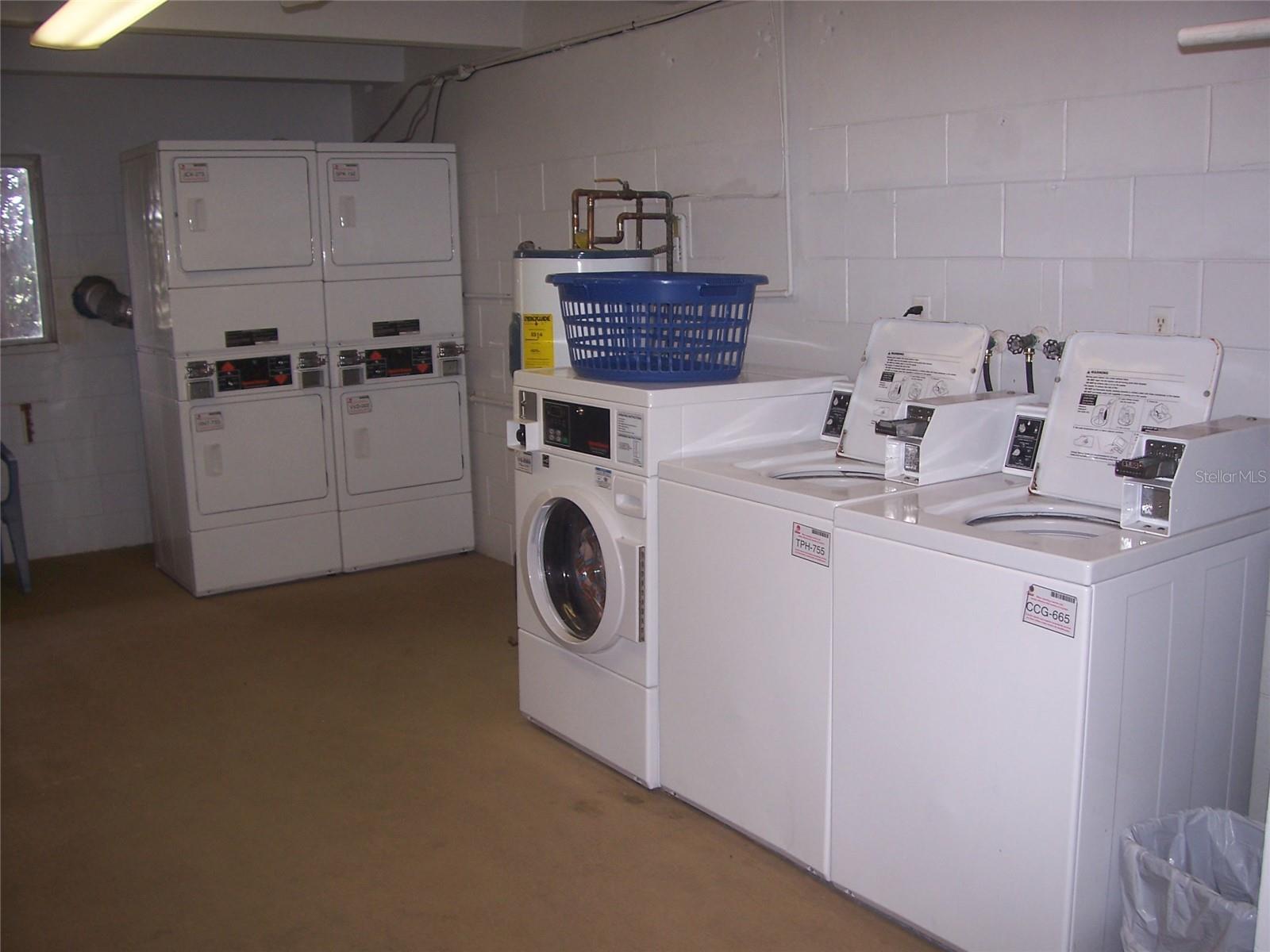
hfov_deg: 54.0
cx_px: 635
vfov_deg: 41.8
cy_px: 476
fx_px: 1247
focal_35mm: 34
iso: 80
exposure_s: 1/60
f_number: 2.7
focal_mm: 5.6
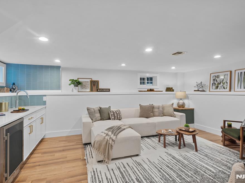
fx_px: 127
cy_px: 88
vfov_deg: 71.6
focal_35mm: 18
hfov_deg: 87.8
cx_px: 120
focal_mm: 16
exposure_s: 1/2
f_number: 9
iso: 250
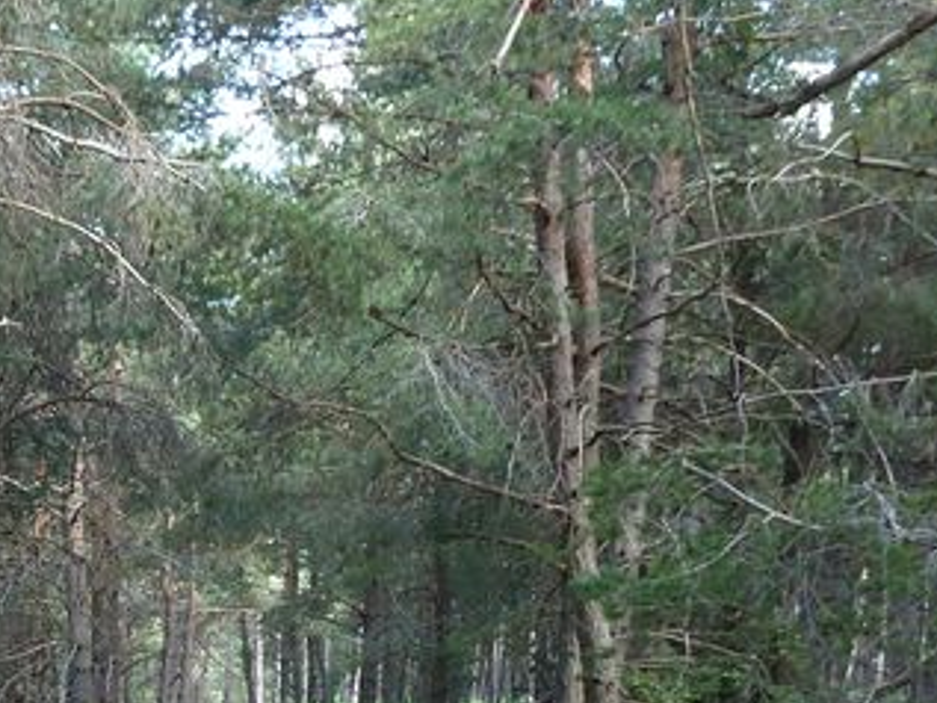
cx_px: 130
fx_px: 1706
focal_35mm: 63
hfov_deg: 29.7
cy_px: 815
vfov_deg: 21.8
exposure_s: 1/30
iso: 160
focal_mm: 4.1
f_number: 3.3
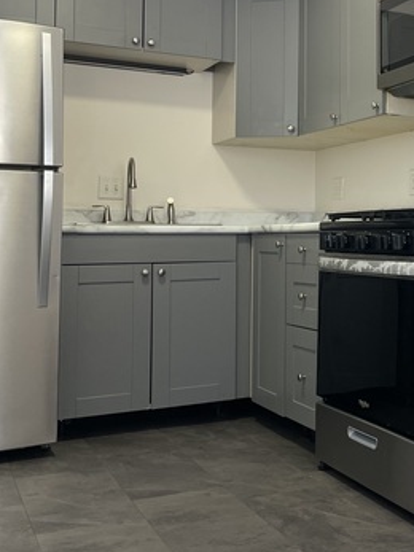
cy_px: 205
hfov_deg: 27.7
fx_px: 798
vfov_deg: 38.0
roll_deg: -0.2
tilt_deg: +2.9
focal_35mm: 50
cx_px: 397
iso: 64
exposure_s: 1/60
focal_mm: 4.2
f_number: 1.6
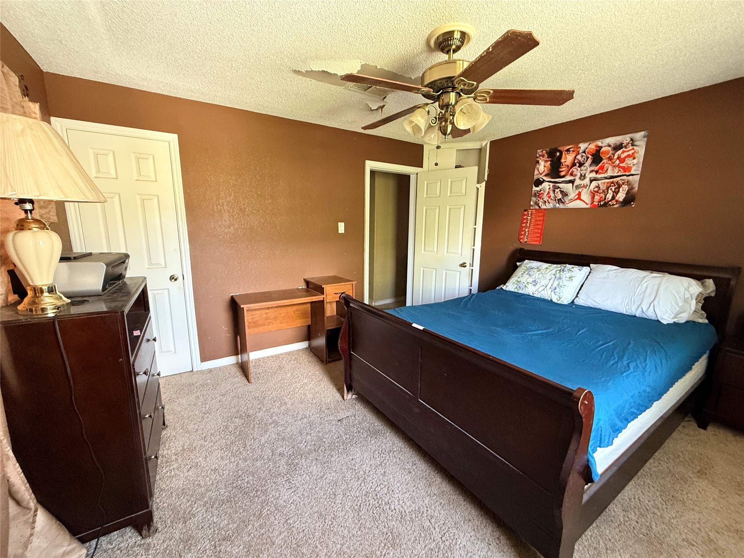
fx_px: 301
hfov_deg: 102.1
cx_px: 372
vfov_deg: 85.7
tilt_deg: -10.7
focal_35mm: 14
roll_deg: -0.3
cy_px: 279
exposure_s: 1/60
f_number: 2.2
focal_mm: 2.22
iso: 400
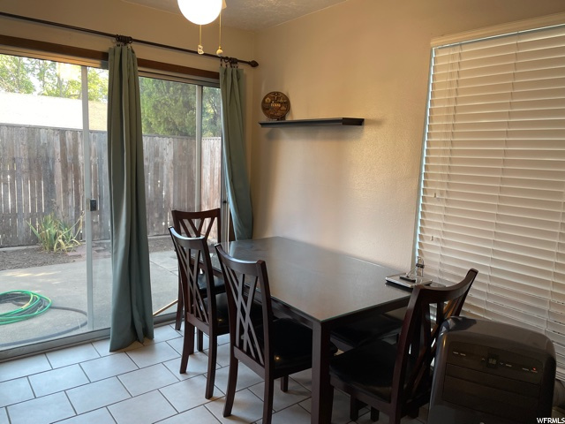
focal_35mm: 26
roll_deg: -2.7
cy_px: 212
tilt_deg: -7.4
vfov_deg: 53.1
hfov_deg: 67.3
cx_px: 282
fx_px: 424
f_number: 1.6
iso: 125
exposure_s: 1/120
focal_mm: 4.2
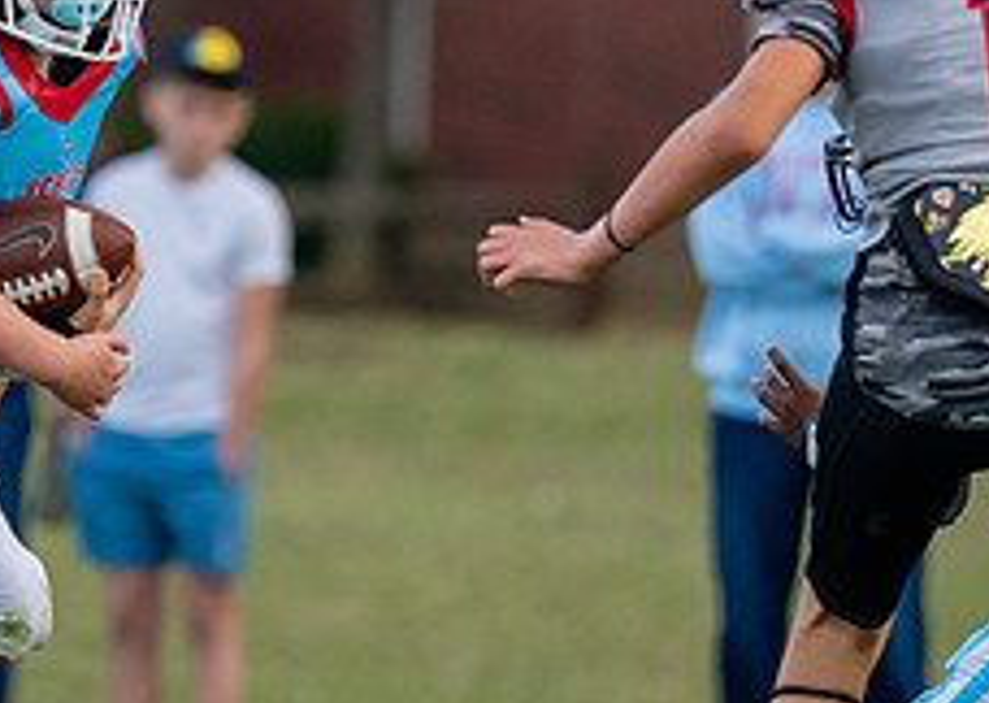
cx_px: 180
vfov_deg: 1.8
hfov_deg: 2.5
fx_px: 22908
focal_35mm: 817
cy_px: 220
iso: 1000
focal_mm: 200
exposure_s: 1/1250
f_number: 2.8
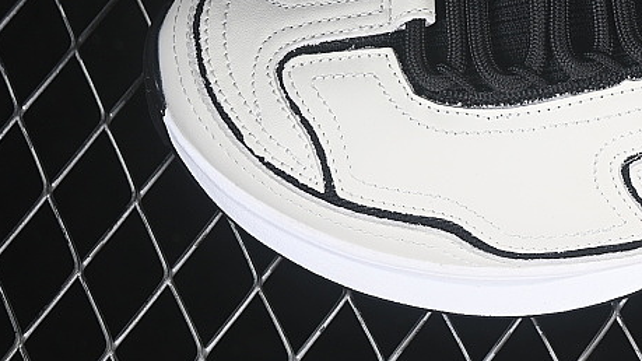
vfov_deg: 6.5
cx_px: 705
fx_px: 3149
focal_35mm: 185
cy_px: -73
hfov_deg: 11.5
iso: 160
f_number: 7.1
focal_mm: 50
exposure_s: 1/80
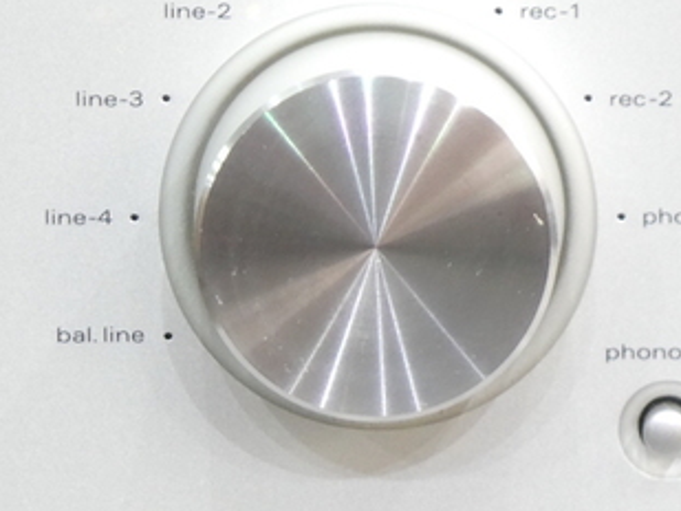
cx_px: 826
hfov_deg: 2.8
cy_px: 308
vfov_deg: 2.1
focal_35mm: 718
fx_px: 14131
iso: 200
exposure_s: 1/5
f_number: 5.6
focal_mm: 41.4
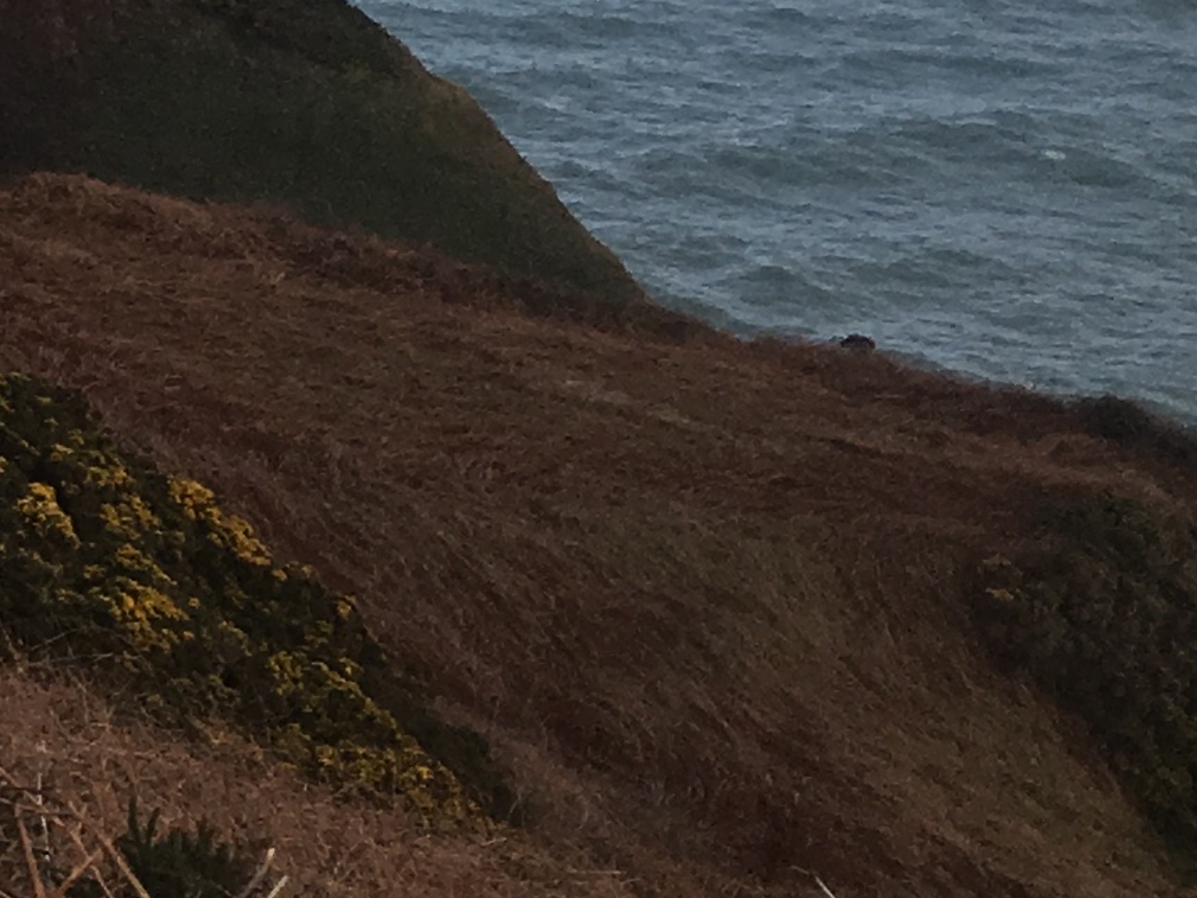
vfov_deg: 10.5
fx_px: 4703
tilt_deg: -5.8
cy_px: -433
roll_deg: +2.5
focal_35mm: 136
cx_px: -1119
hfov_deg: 12.8
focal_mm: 4.15
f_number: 2.2
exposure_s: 1/1131
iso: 25
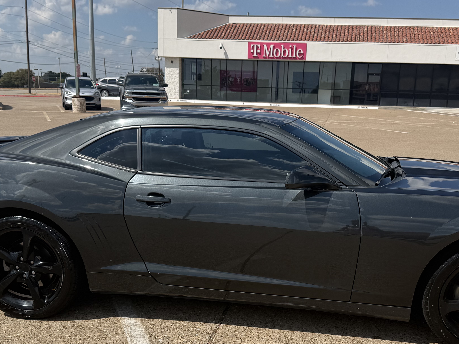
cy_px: 256
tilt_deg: -13.8
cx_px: 251
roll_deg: -0.9
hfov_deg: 44.7
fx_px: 557
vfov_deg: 33.7
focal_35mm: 42
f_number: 1.78
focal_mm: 6.76
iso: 80
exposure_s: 1/6711
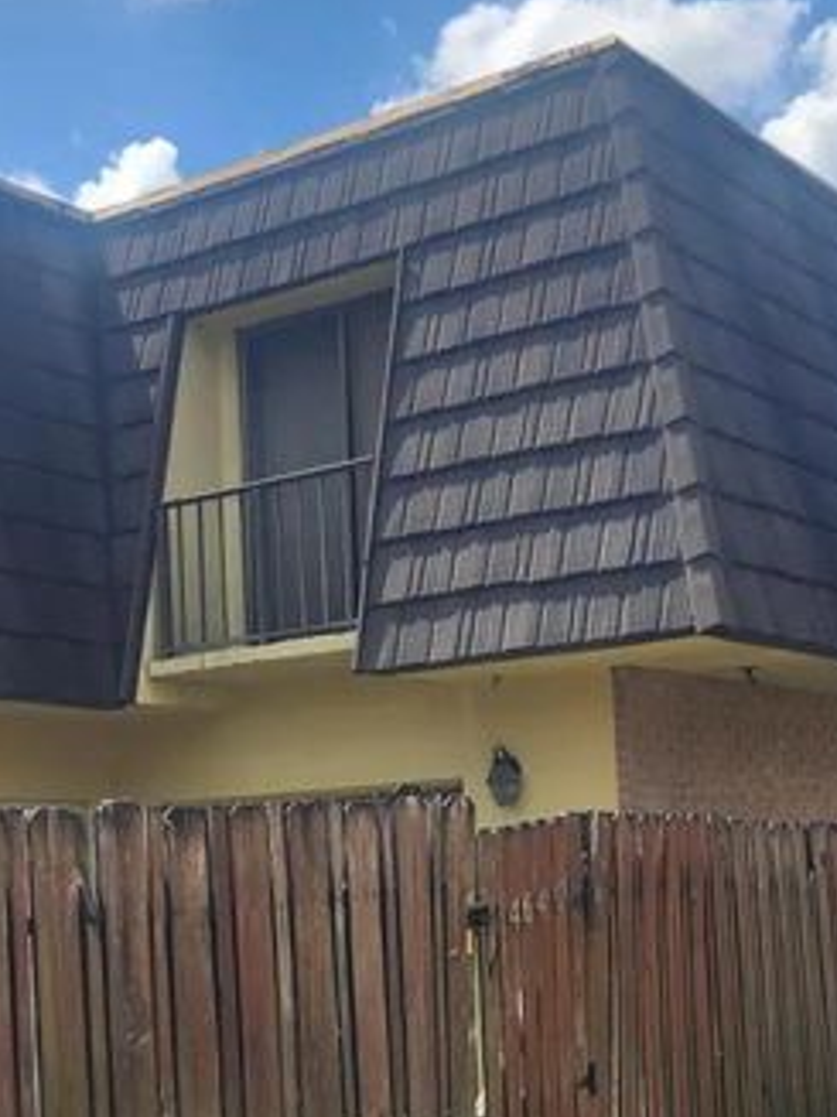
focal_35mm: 60
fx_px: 1936
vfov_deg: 31.8
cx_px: 314
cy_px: 787
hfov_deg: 24.3
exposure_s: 1/1222
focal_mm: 6.4
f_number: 1.8
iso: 12
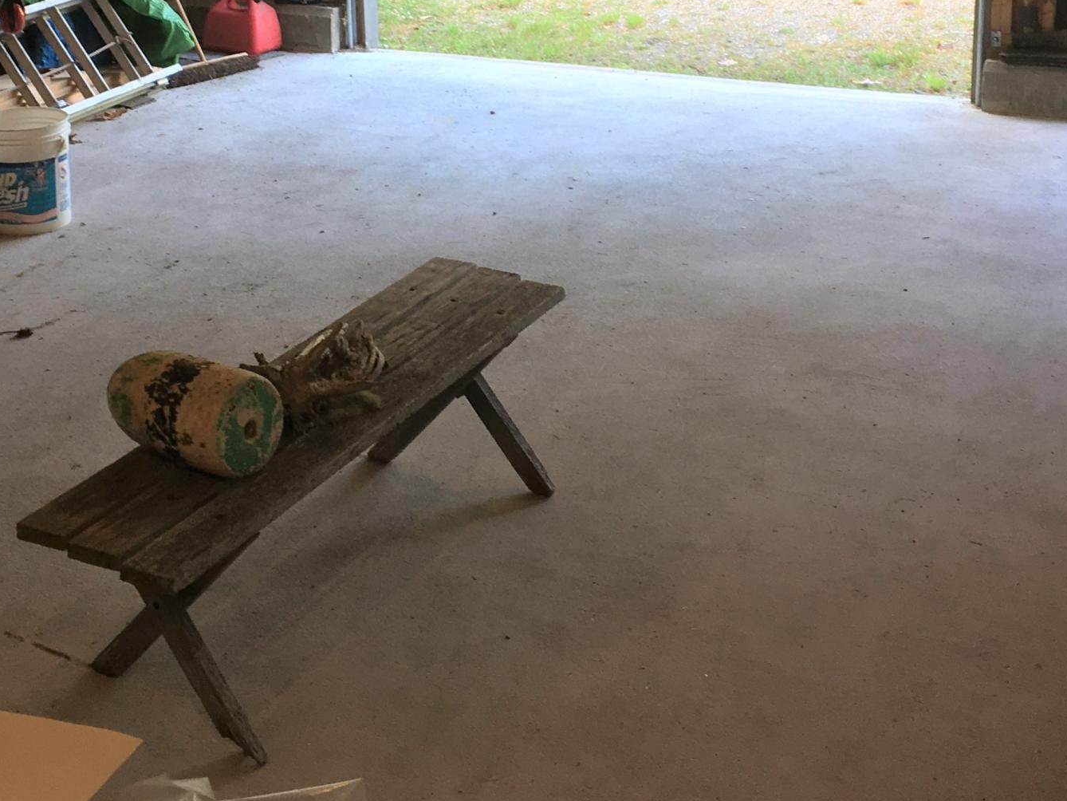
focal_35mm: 65
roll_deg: +1.0
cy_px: 79
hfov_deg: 29.8
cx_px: 442
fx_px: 2004
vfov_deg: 22.1
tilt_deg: -13.2
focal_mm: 4.15
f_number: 2.2
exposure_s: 1/40
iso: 25
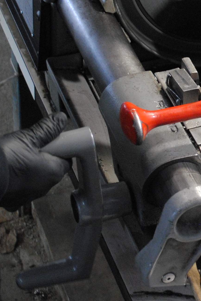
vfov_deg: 13.4
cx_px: 283
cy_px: 78
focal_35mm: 153
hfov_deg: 8.8
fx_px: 1281
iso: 640
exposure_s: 1/30
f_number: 5
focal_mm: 34
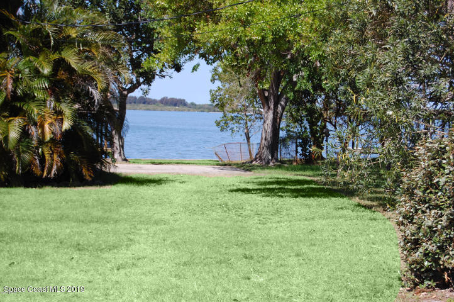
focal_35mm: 82
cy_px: 151
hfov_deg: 24.6
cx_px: 227
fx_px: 1039
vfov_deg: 16.5
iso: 200
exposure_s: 1/320
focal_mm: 55
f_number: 9
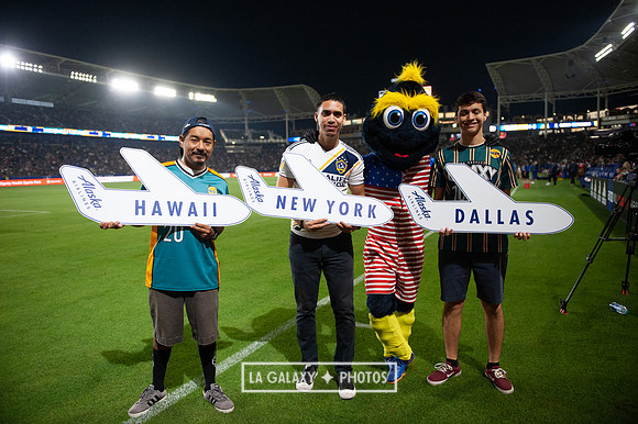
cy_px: 212
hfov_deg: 73.8
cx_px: 319
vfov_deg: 53.1
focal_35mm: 24
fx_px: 425
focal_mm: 24
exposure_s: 1/1600
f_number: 2.8
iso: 2500
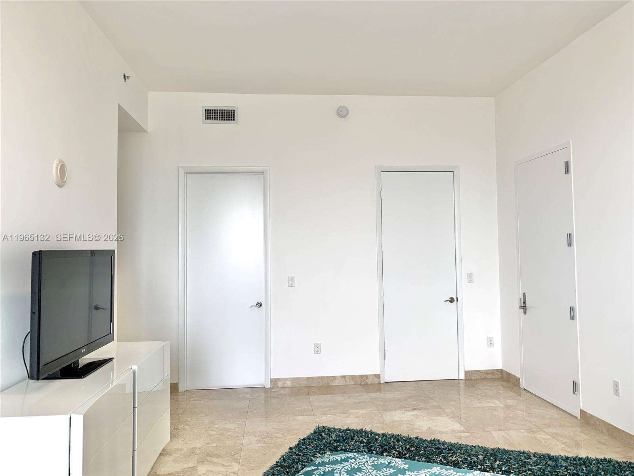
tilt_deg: +3.2
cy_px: 238
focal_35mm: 26
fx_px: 476
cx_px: 317
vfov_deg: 53.1
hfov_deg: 67.3
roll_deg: +0.3
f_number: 1.8
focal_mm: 4.25
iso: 50
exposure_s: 1/120
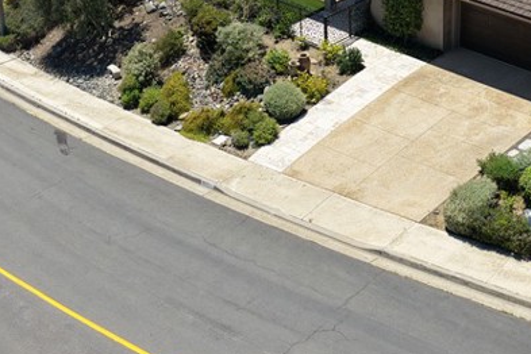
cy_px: -84
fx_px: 1077
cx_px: 377
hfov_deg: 27.4
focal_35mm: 73
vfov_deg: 17.7
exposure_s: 1/1600
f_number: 2.8
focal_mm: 14.45
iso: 160
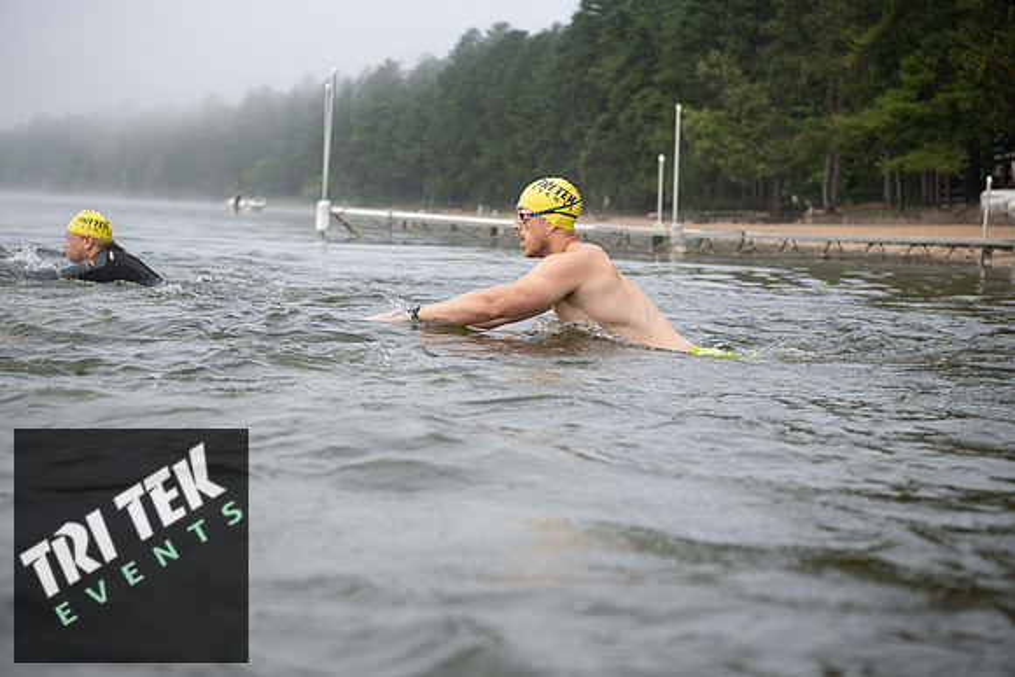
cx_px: 508
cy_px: 338
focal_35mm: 70
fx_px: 1974
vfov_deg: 19.5
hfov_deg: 28.8
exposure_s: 1/640
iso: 320
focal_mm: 70
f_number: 4
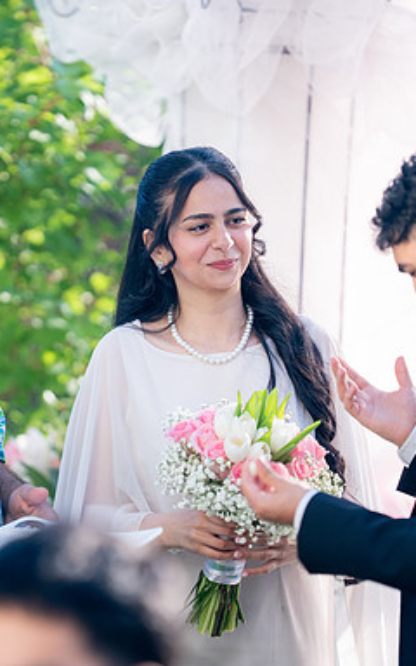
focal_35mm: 231
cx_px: 118
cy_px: 332
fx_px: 4190
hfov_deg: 5.7
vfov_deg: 9.1
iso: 320
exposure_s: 1/2500
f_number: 2
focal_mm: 150
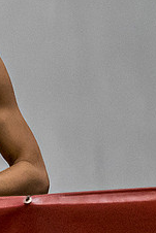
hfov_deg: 0.8
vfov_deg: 1.2
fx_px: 11344
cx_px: -48
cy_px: 42
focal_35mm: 1748
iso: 4000
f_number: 2.8
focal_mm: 150
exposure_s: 1/1600
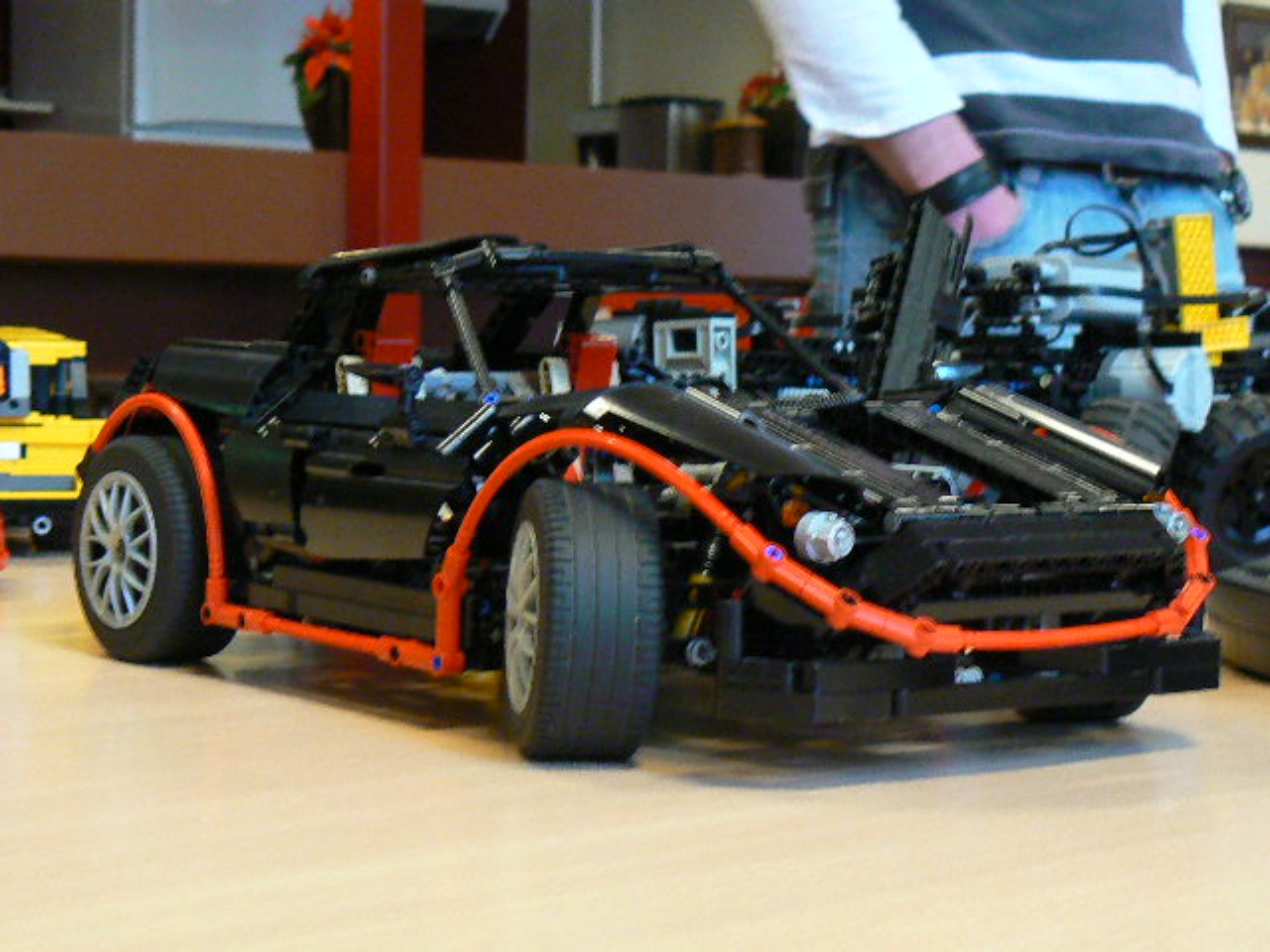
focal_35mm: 81
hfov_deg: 24.1
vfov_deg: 18.2
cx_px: 635
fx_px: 2972
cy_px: 476
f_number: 3.2
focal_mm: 9.8
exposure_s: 1/8
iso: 200
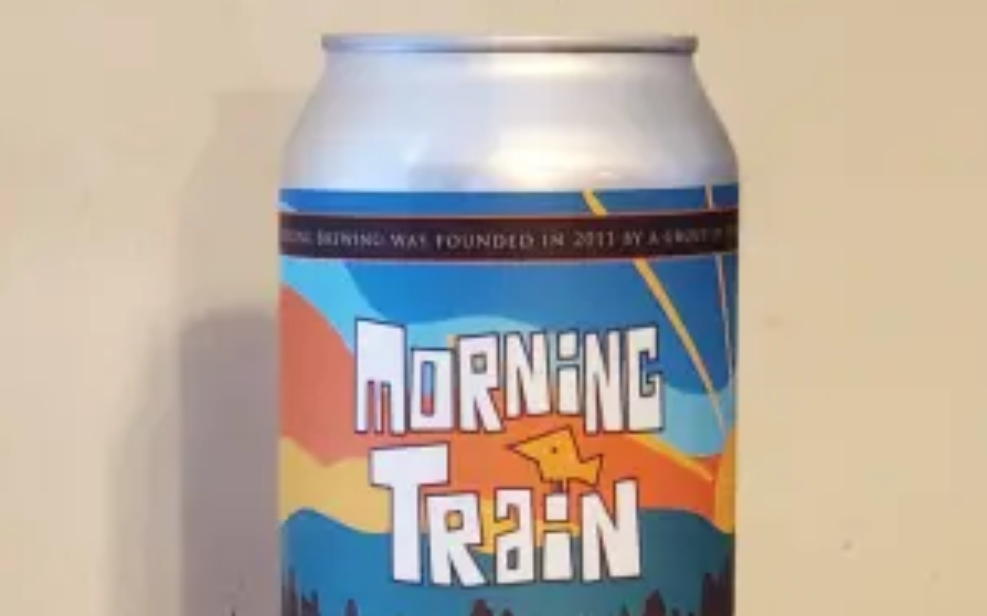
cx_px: 494
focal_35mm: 74
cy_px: 573
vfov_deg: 17.3
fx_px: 1990
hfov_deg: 27.9
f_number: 2.4
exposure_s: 1/15
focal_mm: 6
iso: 400
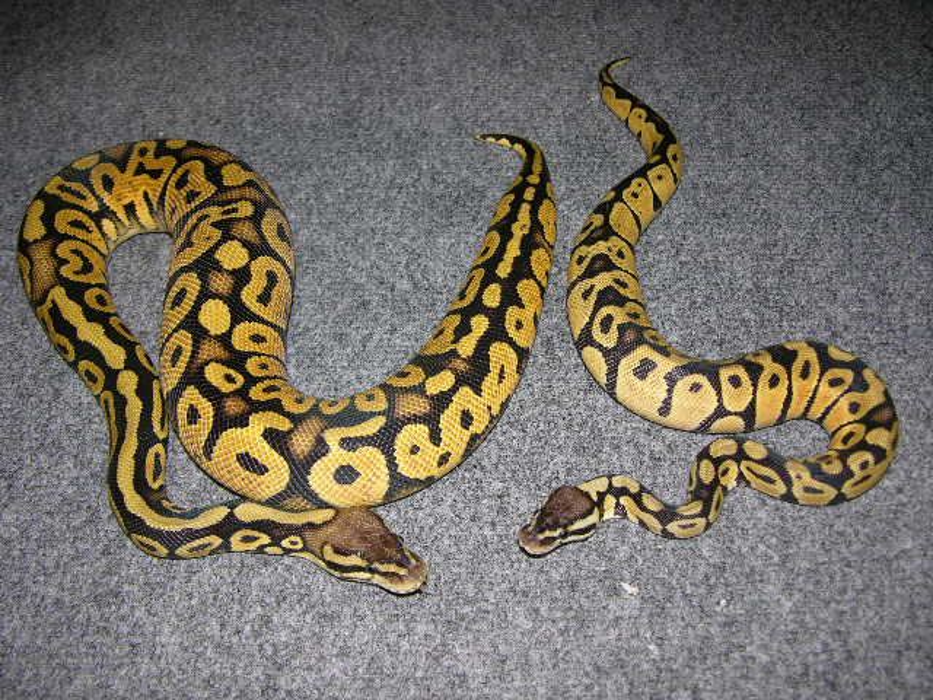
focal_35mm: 35
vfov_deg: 40.7
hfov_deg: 52.6
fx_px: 943
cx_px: 466
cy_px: 350
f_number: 2.8
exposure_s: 1/60.1
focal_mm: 8.9
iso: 50
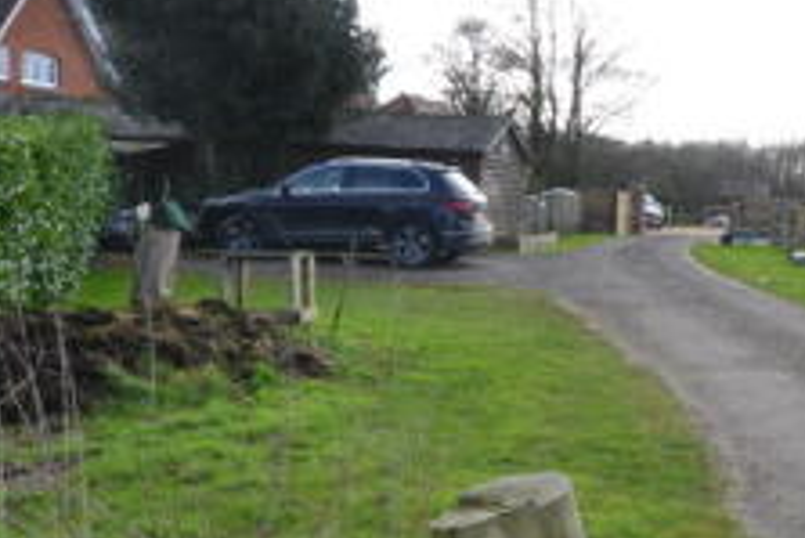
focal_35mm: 44
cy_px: 269
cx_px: 745
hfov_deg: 40.6
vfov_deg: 30.6
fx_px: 984
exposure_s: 1/125
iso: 100
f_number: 5.6
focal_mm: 10
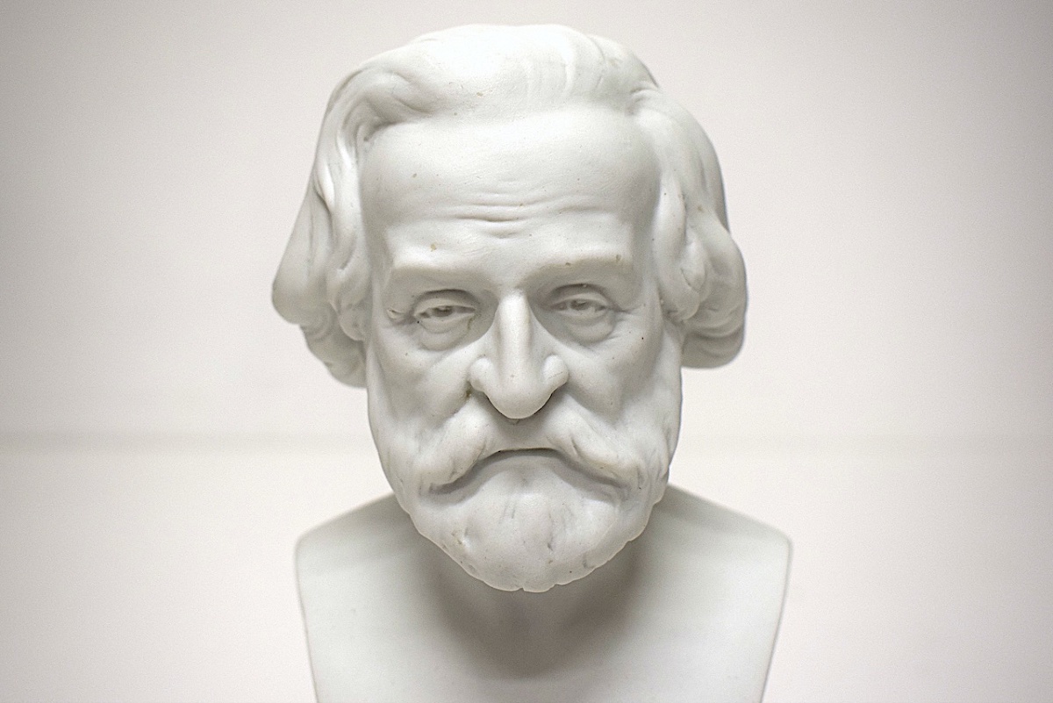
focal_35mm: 48
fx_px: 1404
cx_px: 526
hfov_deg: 41.1
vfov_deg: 28.1
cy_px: 352
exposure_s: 1/125
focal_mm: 32
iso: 640
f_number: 5.6
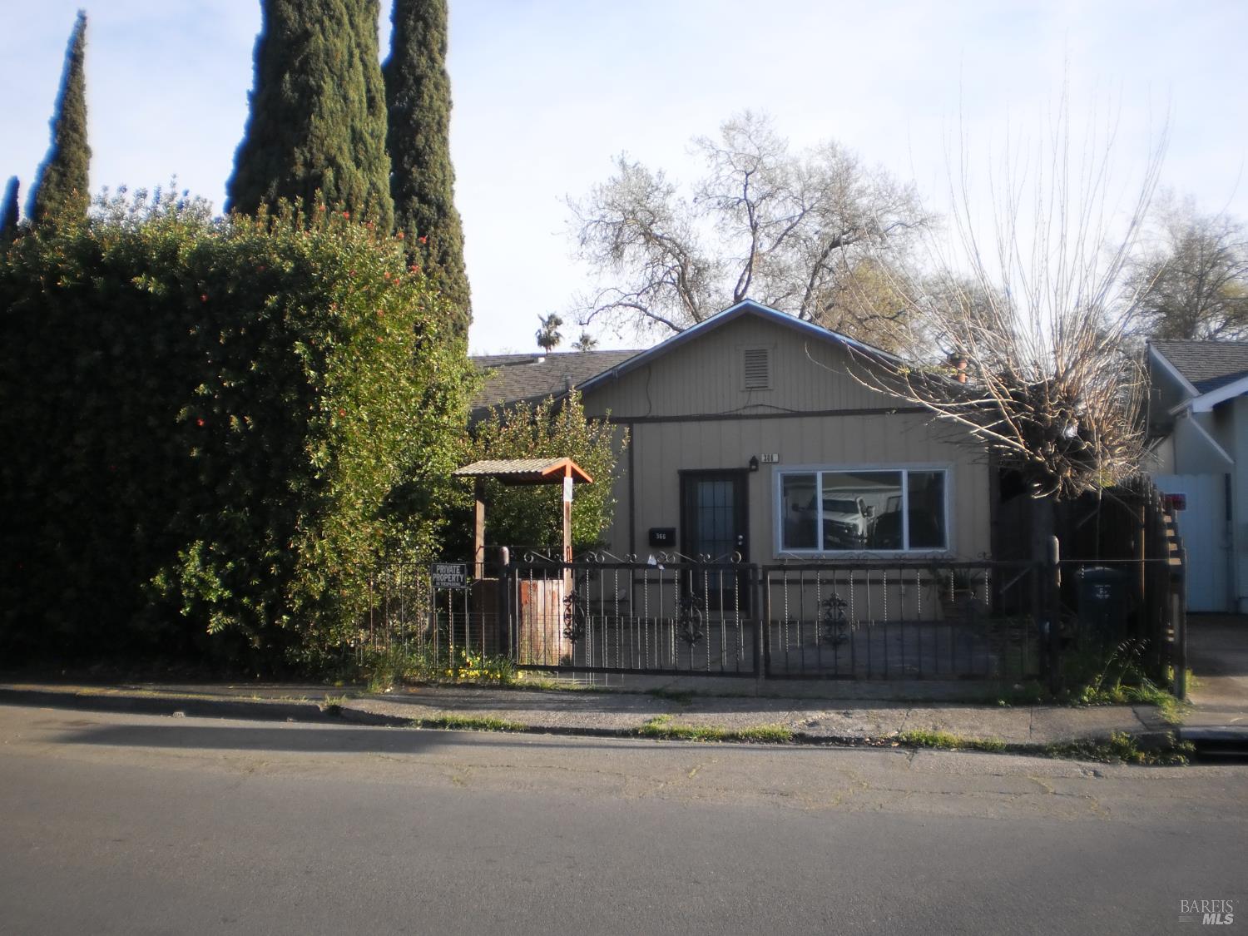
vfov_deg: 39.7
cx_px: 624
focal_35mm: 36
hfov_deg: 51.4
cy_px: 468
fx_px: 1298
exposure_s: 1/500
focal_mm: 6.3
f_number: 3.1
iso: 100
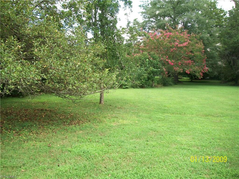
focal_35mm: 32
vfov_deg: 44.2
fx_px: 221
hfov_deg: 56.8
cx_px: 120
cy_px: 90
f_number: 2.9
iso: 80
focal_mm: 5.7
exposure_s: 1/160
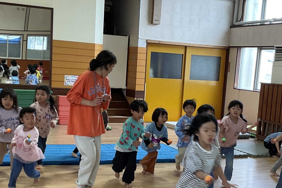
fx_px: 486
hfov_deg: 32.4
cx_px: 154
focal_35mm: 62
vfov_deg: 21.7
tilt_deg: -9.0
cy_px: 140
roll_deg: -3.7
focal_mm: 3
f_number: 1.8
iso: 64
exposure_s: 1/100
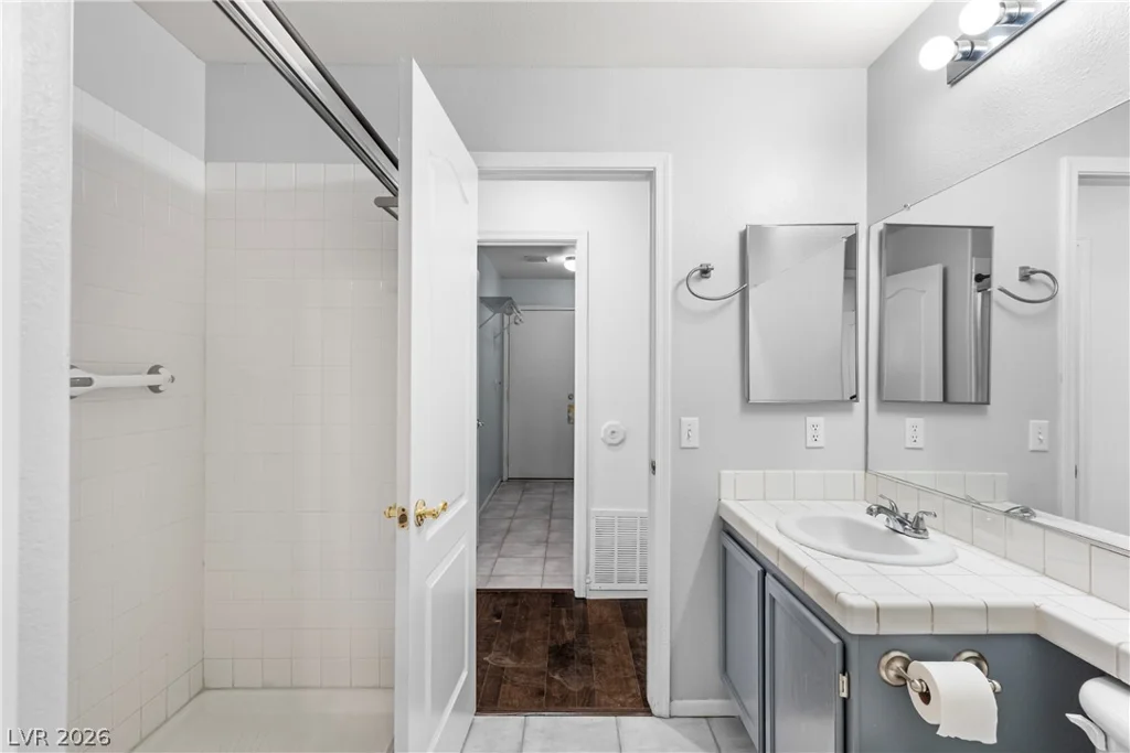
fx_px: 534
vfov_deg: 70.5
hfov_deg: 93.3
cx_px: 565
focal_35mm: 17
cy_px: 376
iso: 400
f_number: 8
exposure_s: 1/5
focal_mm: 17
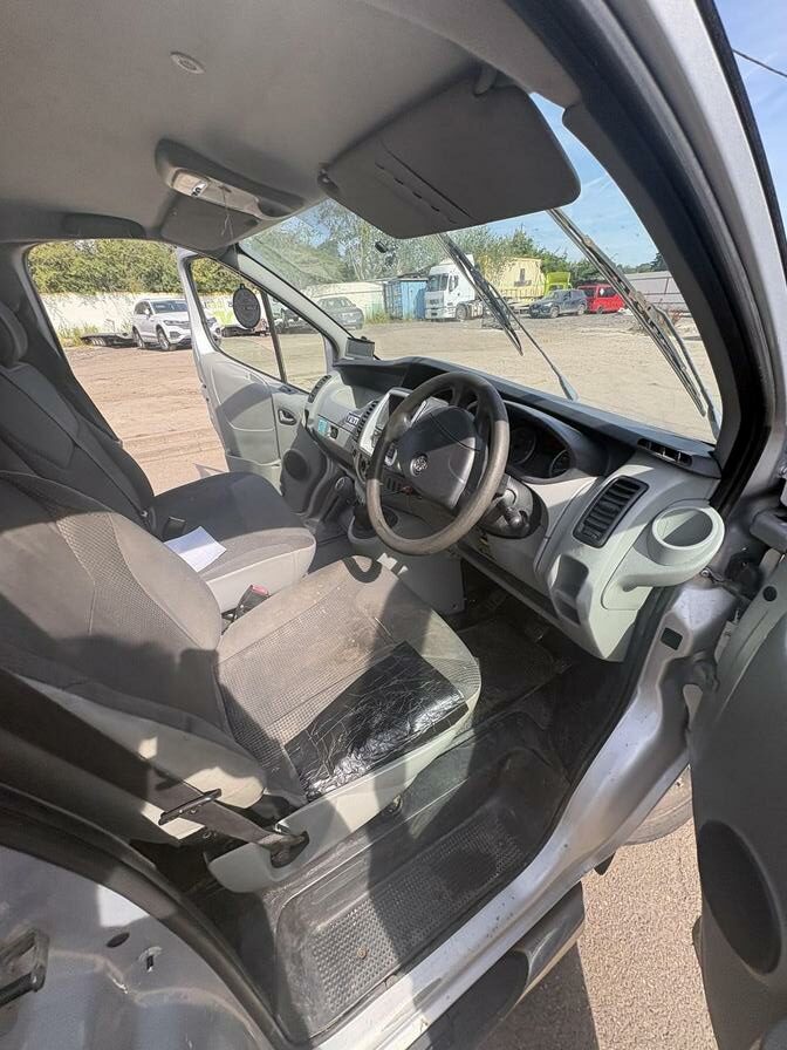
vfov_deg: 102.1
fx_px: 424
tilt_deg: -28.6
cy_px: 525
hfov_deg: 85.7
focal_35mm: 14
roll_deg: -2.2
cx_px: 394
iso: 40
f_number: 2.2
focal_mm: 2.22
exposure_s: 1/381
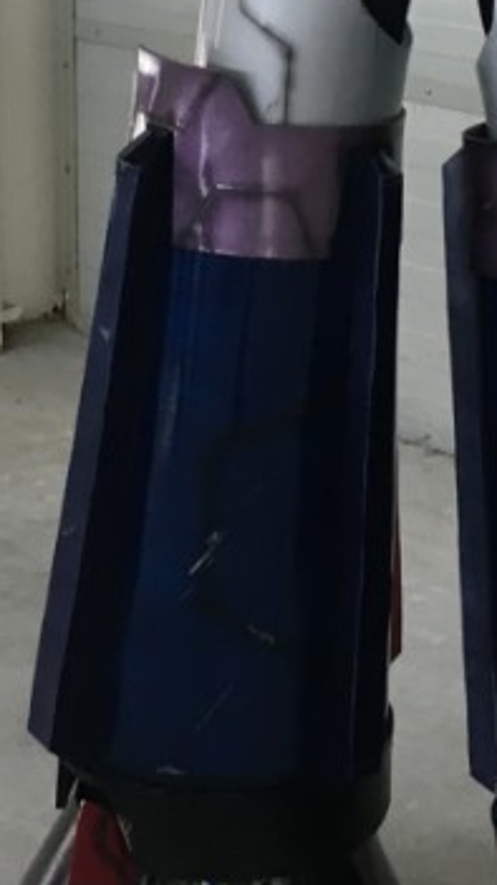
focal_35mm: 108
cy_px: -134
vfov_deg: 18.9
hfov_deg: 11.2
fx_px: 2535
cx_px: 242
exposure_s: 1/33
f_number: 2.2
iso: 32
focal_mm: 4.15
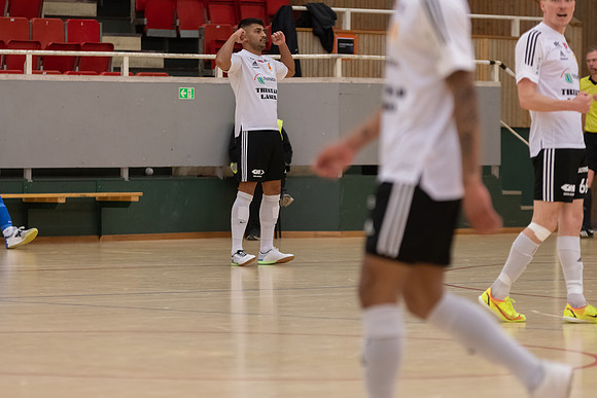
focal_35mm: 237
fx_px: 3928
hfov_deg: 8.7
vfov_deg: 5.8
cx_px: 298
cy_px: 199
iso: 1100
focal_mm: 150
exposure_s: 1/800
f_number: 3.2
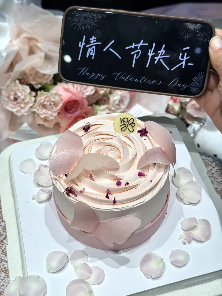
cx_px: 111
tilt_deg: -51.7
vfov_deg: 39.7
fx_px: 410
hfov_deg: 30.3
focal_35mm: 48
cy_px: 148
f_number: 1.78
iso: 64
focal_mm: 6.76
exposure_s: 1/535
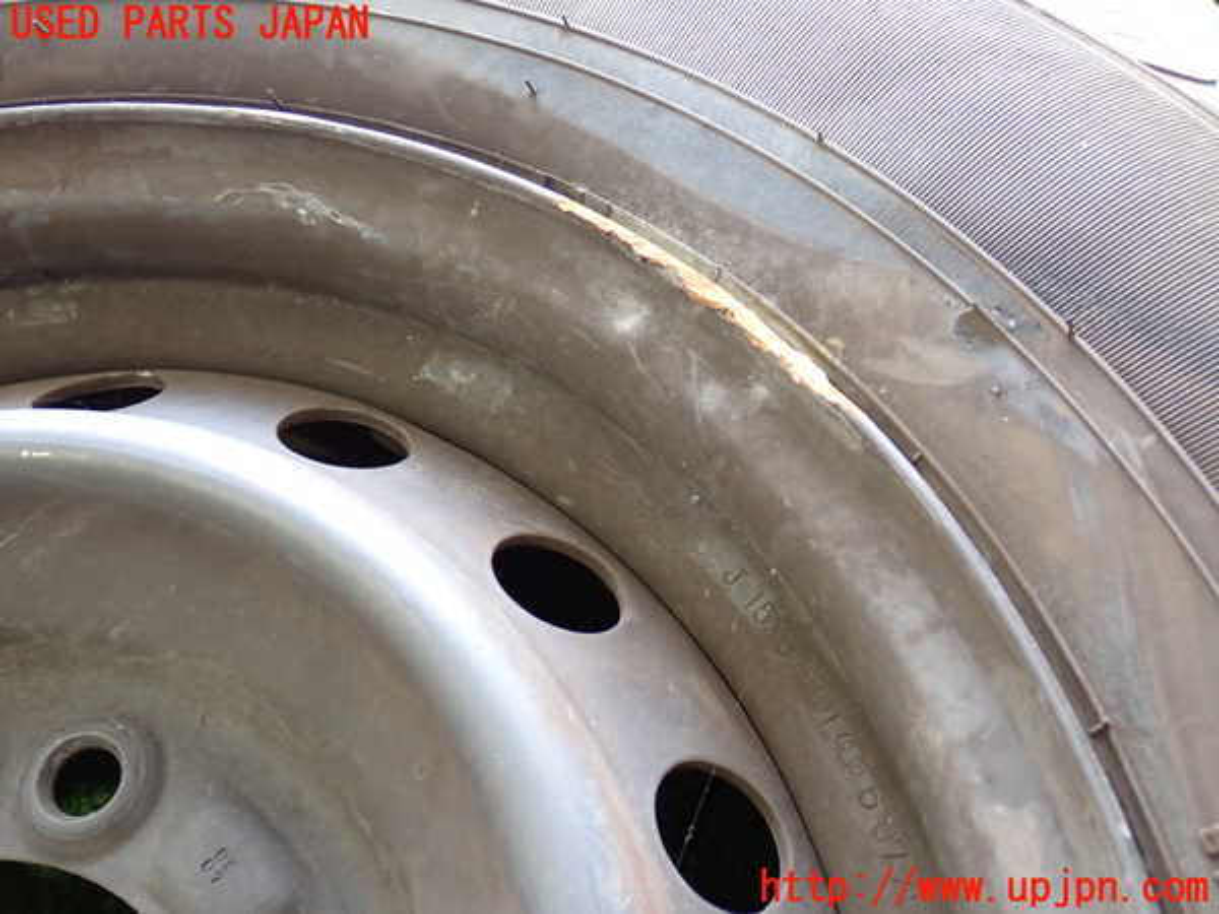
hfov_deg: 49.0
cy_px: 457
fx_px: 1338
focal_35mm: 38
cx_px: 610
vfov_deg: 37.7
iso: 500
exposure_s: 1/40
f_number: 2.7
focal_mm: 6.83
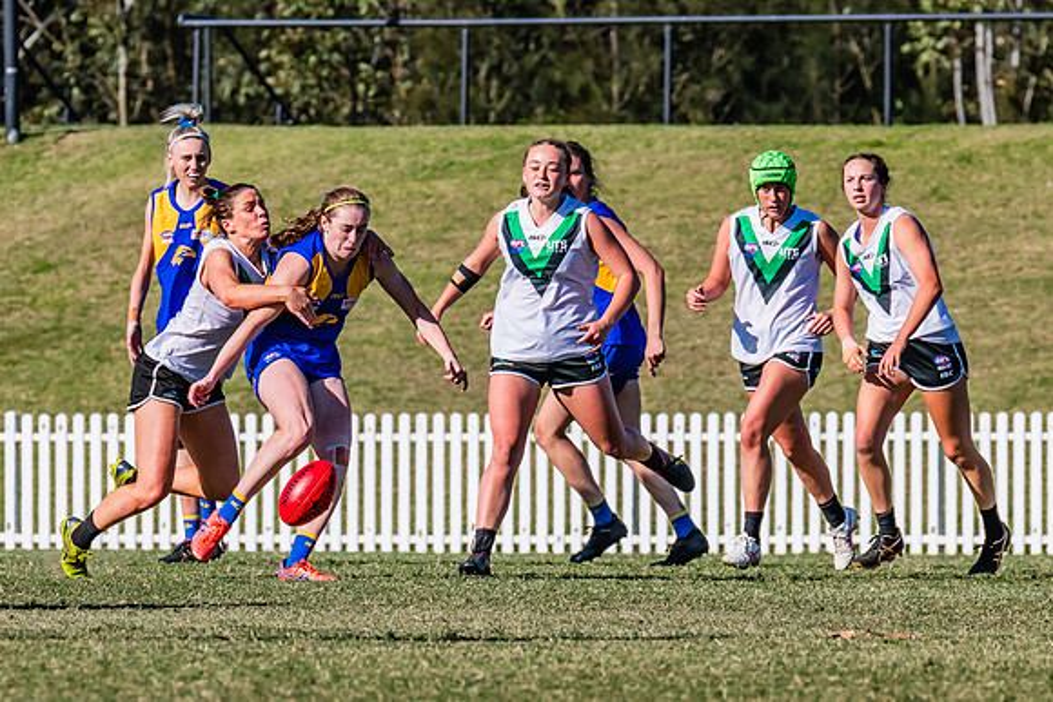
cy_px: 370
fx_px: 17820
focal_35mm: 609
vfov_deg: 2.3
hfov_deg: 3.4
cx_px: 275
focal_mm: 380
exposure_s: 1/1250
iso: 640
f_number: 13
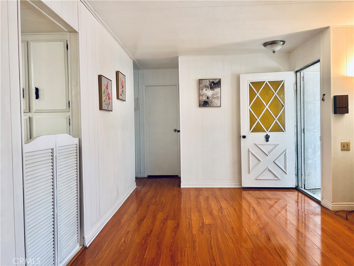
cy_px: 133
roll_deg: +1.1
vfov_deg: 53.1
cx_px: 177
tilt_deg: -1.5
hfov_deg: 67.3
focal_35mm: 26
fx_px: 266
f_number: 1.5
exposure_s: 1/120
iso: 125
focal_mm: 5.7
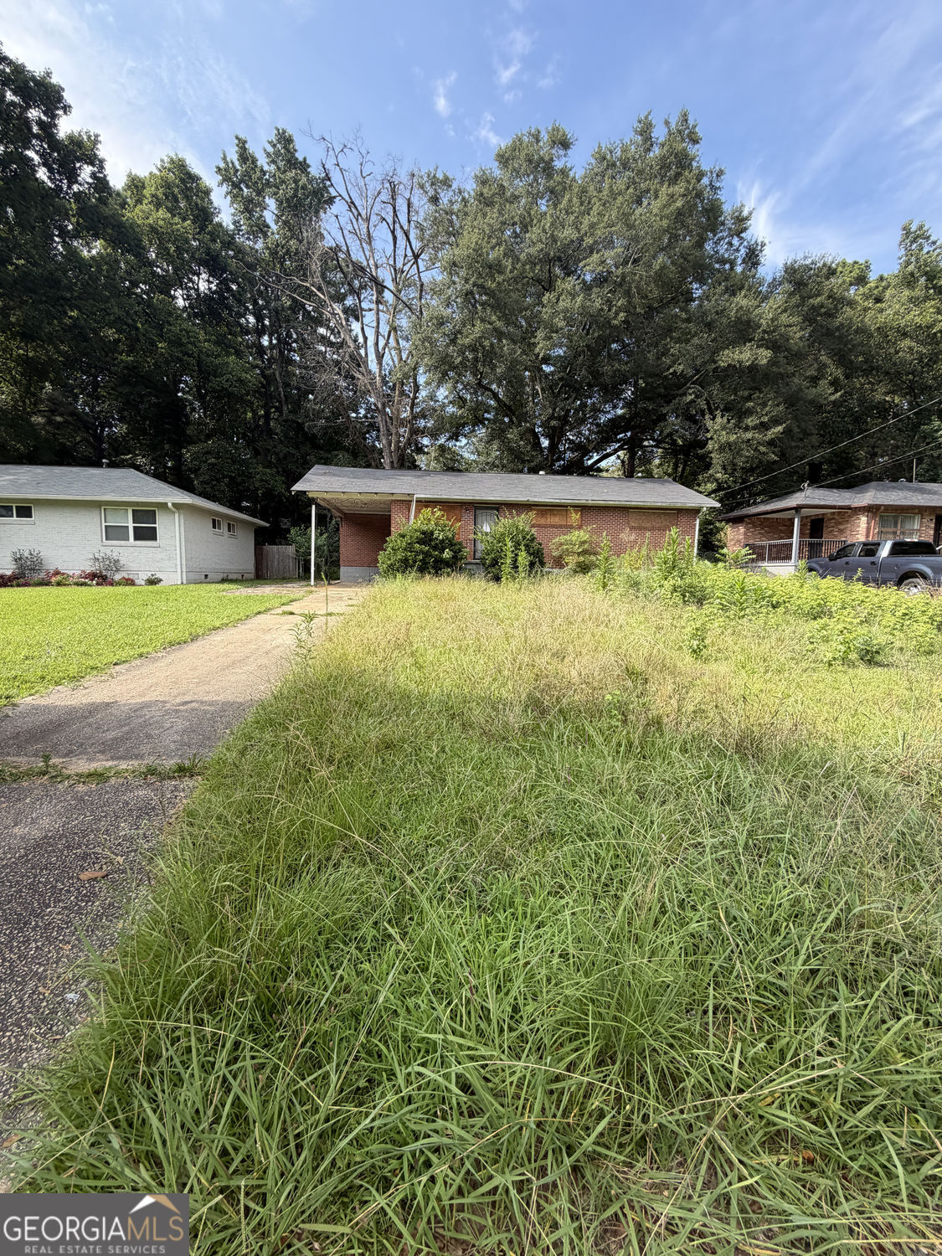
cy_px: 628
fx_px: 508
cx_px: 471
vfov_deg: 102.1
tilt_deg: -6.1
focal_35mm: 14
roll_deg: -1.0
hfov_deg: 85.7
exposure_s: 1/502
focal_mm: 2.22
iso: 40
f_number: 2.2
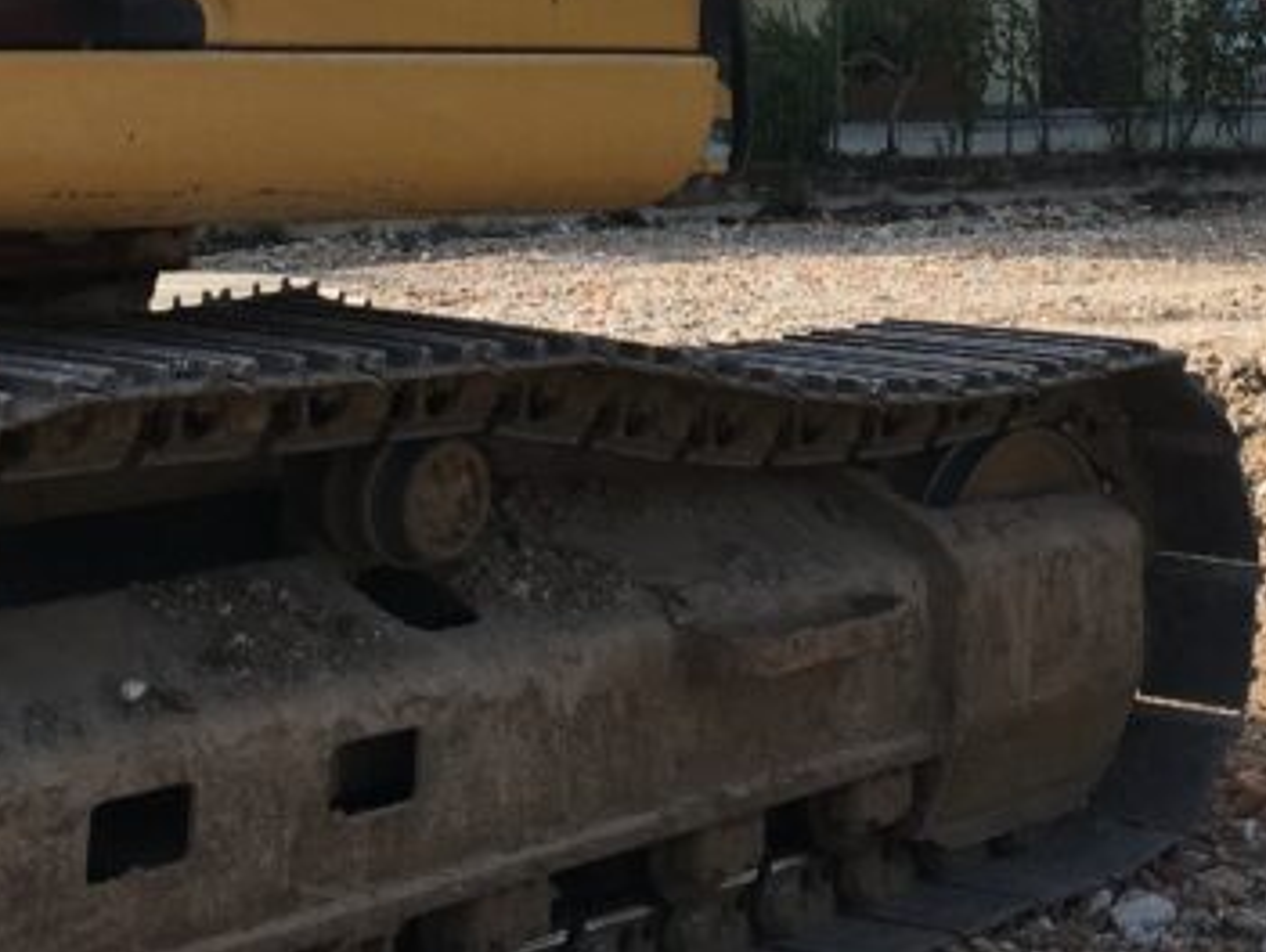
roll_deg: -0.4
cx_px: 848
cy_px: -362
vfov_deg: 16.3
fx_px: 3112
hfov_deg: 22.9
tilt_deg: +9.2
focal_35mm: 85
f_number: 2.2
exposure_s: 1/1538
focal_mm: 4.15
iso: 25
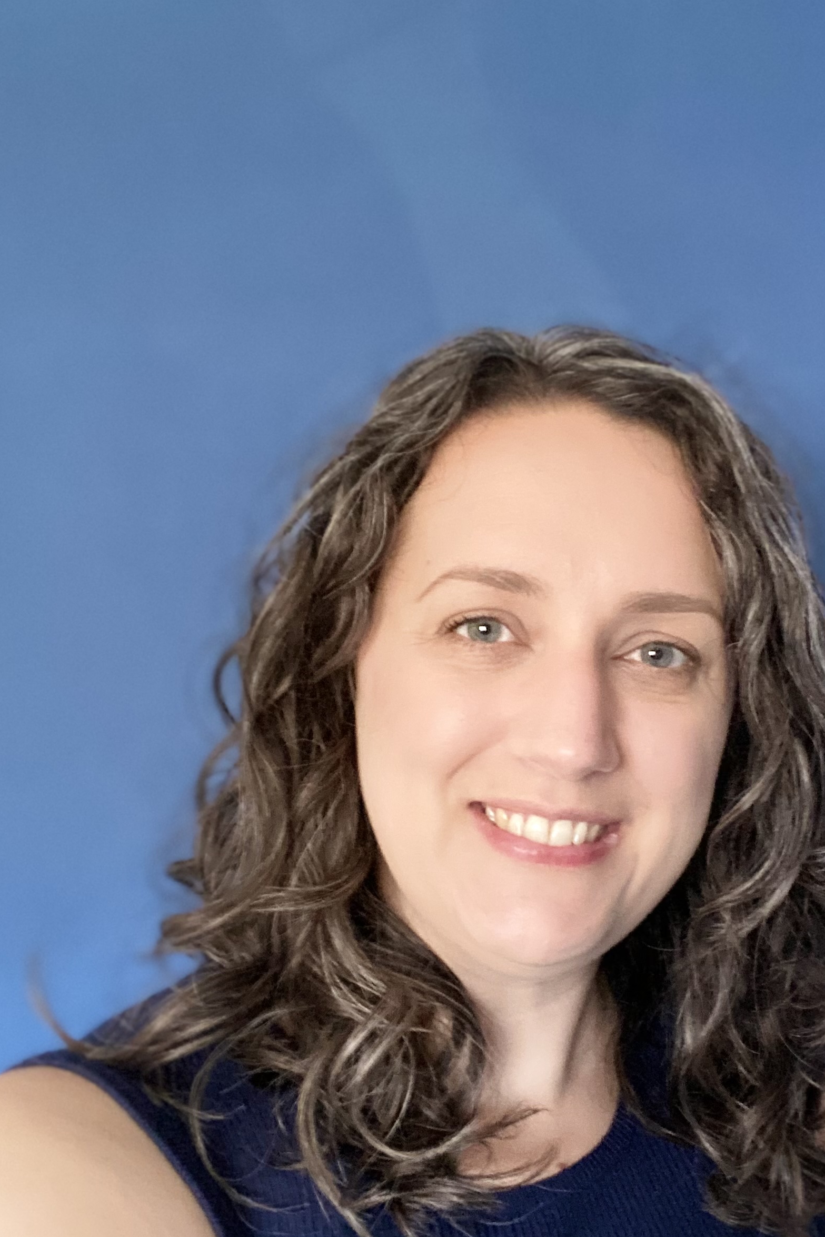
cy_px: 709
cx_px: 565
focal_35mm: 41
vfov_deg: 47.3
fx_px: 1409
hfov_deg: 32.3
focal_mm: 2.71
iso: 400
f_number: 2.2
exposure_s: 1/35
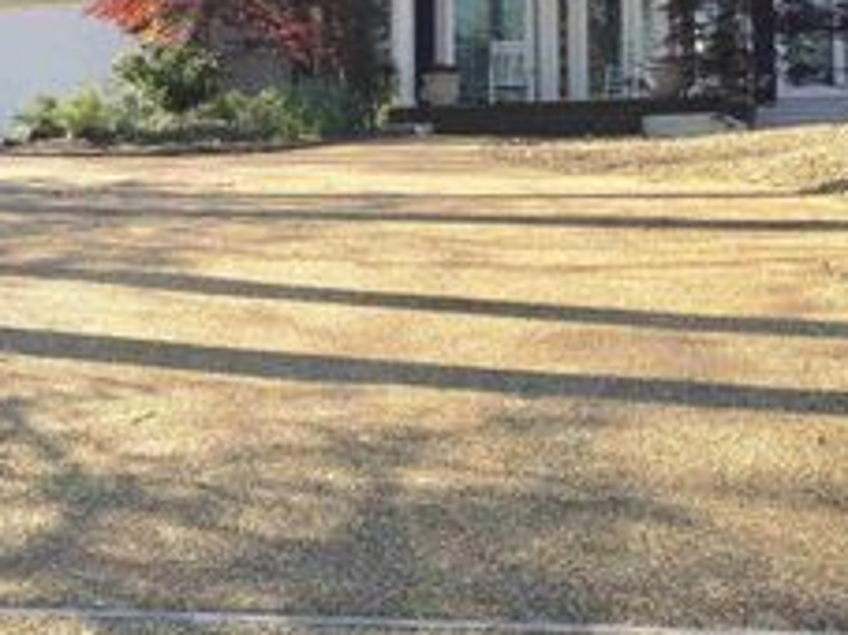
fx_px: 1567
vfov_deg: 22.5
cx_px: 478
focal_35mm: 64
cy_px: 92
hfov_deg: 30.2
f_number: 2.2
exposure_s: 1/898
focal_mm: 4.15
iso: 32
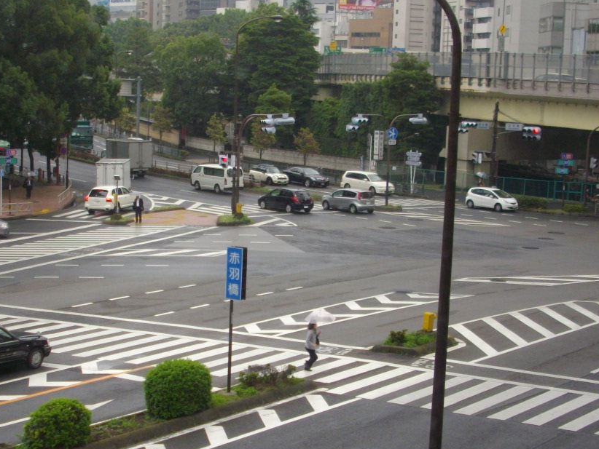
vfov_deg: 20.4
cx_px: 228
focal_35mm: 72
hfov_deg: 26.9
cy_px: 279
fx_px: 1246
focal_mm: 6.2
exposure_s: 1/200
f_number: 2.8
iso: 100
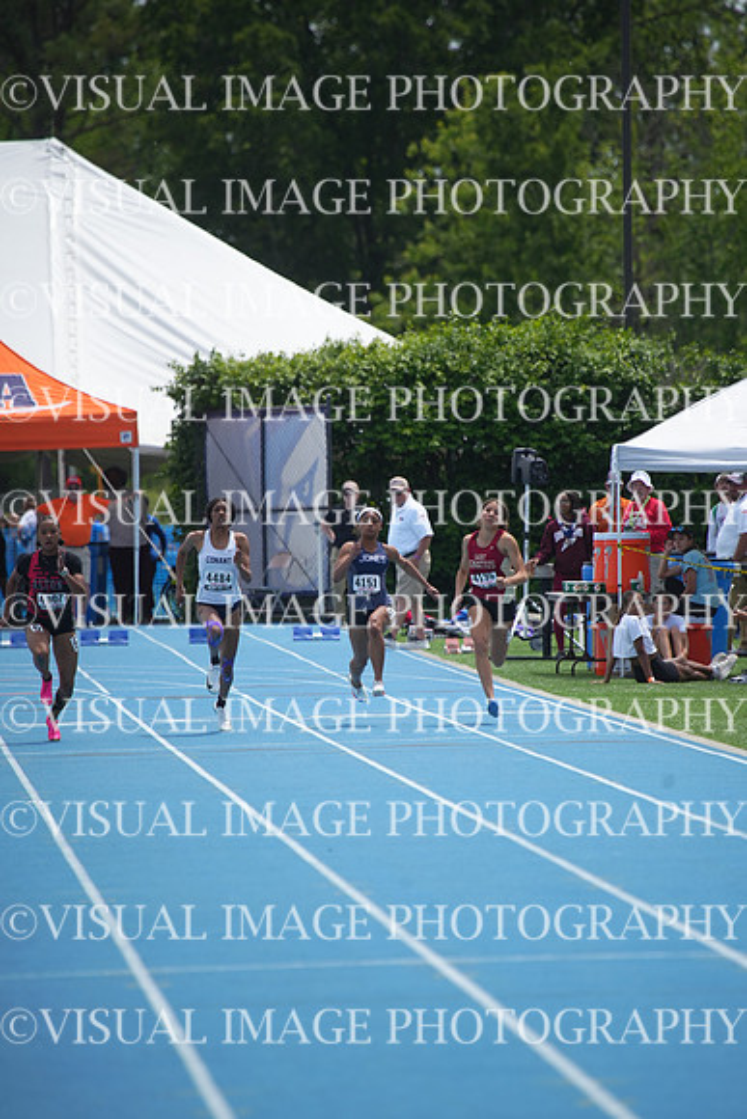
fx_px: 12442
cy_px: 560
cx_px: 374
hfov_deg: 3.4
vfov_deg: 5.2
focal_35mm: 400
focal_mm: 400
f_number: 5.6
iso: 320
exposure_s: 1/1250
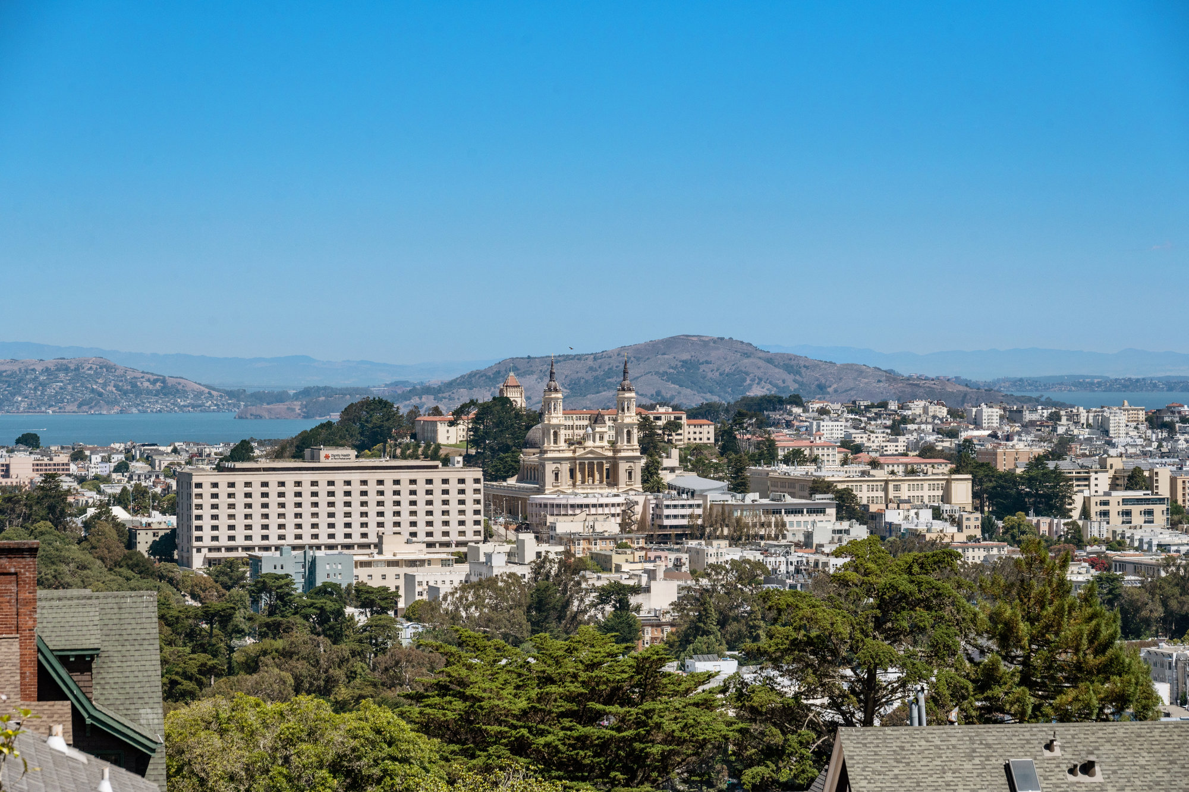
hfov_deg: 19.5
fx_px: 3466
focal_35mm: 105
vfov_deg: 13.0
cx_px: 594
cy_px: 396
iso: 400
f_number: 9
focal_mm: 105
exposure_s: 1/3200
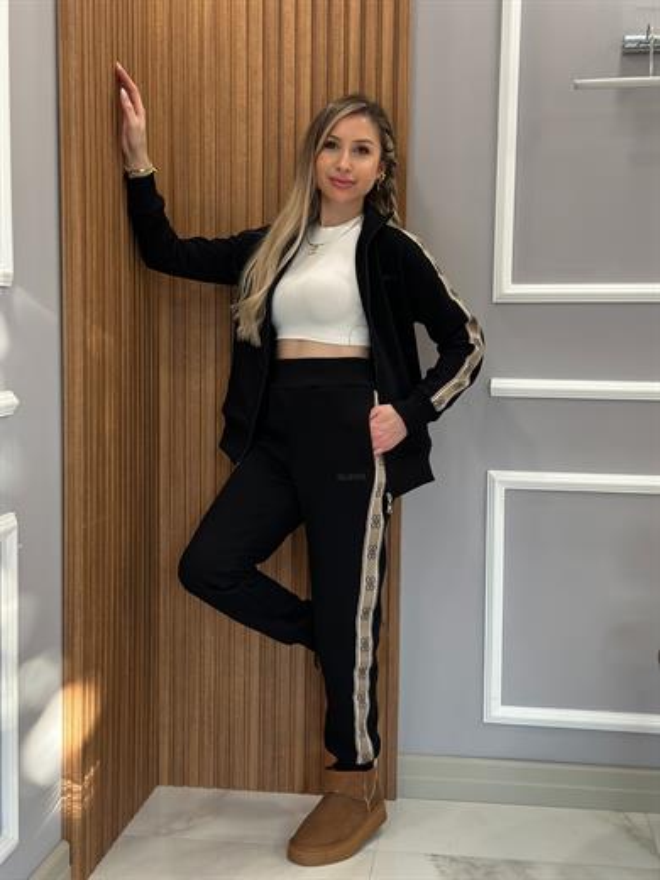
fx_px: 1220
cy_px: 440
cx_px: 330
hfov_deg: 30.3
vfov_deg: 39.7
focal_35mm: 48
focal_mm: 6.86
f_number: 1.78
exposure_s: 1/103
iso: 125
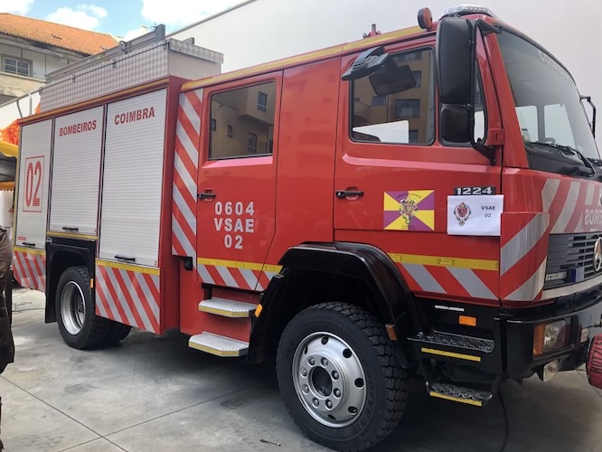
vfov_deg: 49.8
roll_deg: +0.9
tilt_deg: +1.4
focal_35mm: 28
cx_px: 301
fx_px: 487
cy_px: 226
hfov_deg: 63.4
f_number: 1.8
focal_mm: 4
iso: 25
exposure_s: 1/120
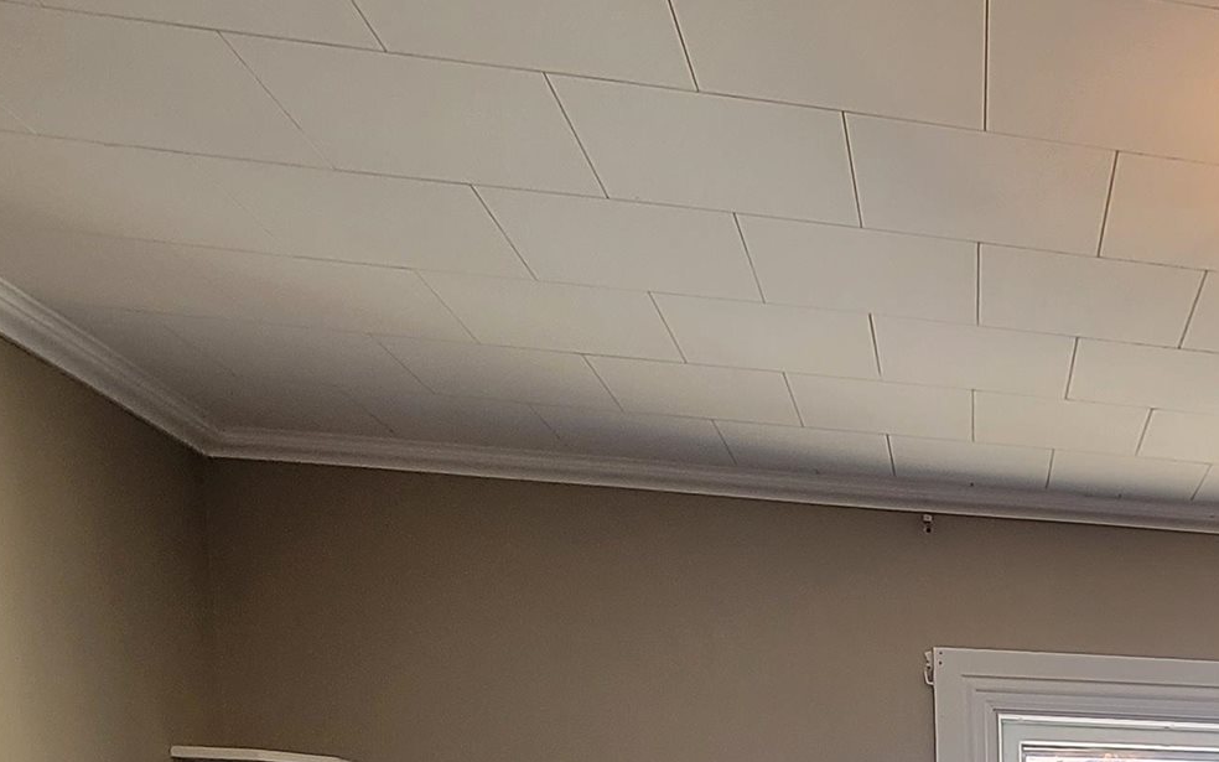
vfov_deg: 23.1
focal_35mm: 43
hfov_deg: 37.7
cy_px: 1189
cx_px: 1373
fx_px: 1429
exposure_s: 1/60
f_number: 2.2
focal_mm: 2.2
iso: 160
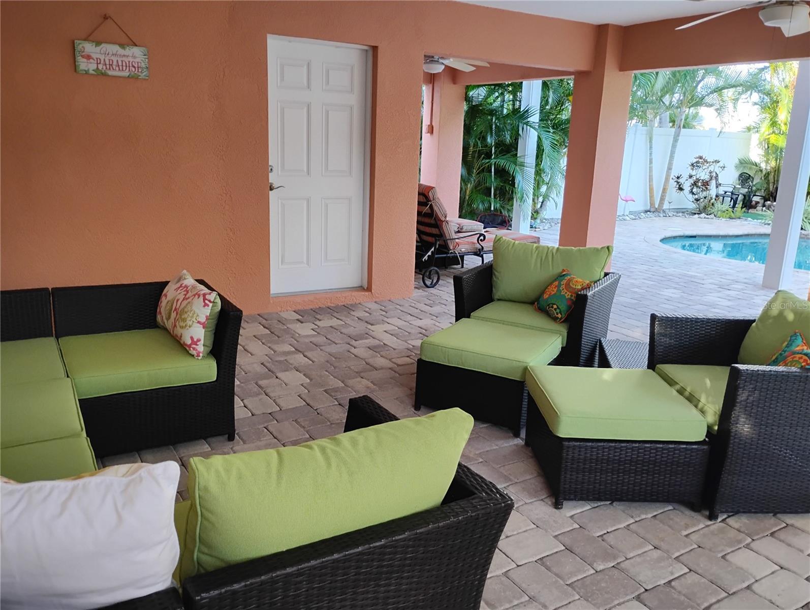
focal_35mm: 28
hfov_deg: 63.4
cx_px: 405
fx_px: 656
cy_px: 305
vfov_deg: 49.9
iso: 553
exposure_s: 1/60
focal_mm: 4.26
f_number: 1.8
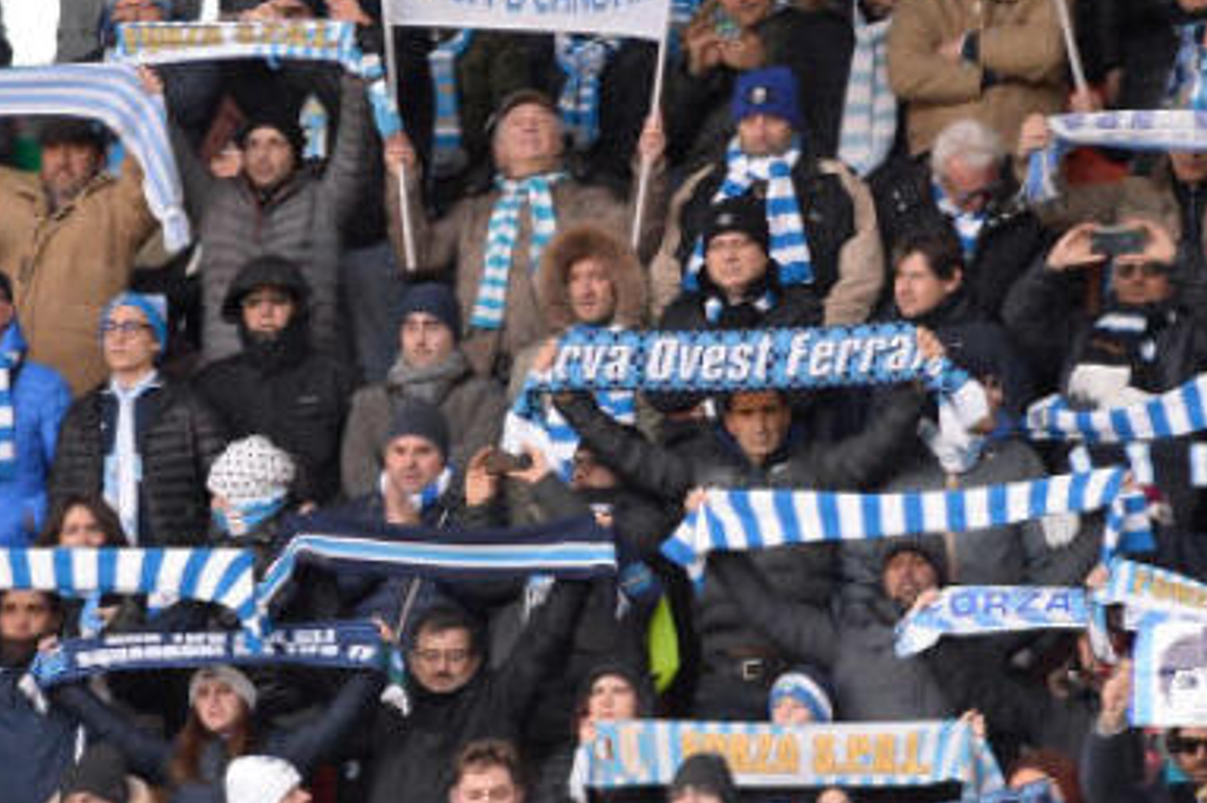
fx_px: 31535
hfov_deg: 2.2
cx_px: -243
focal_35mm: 941
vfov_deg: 1.5
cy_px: 1110
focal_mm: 300
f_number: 4.5
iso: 1250
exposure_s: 1/400
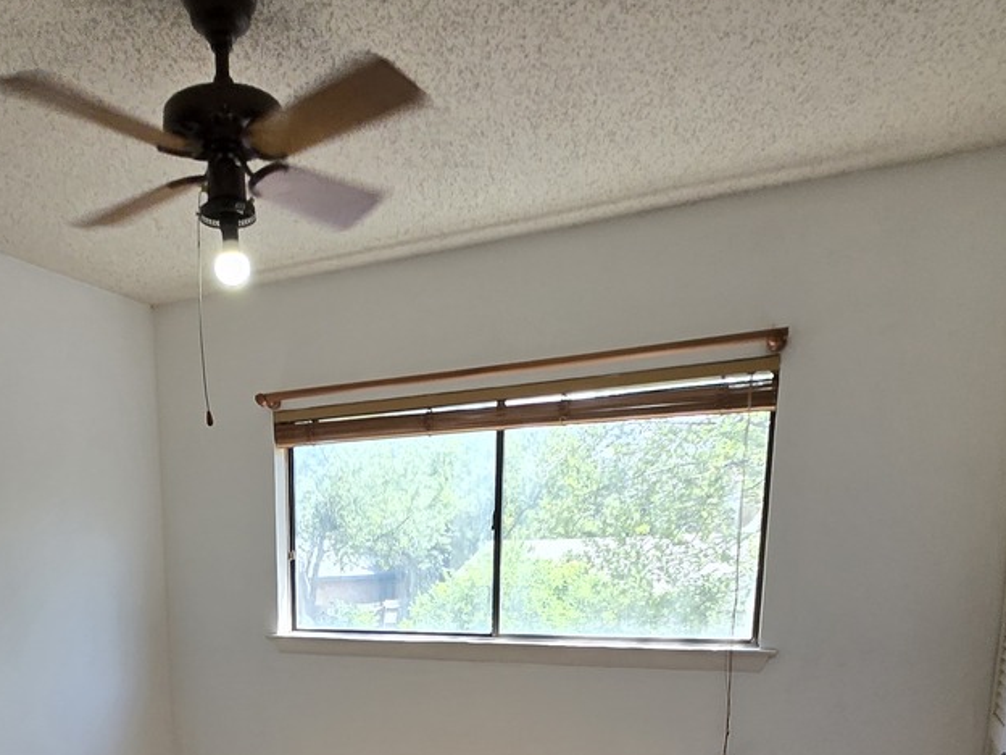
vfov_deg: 40.7
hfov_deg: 58.3
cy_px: 760
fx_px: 872
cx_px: 314
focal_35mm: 30
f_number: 2.2
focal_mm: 1.7
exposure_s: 1/120
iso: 50
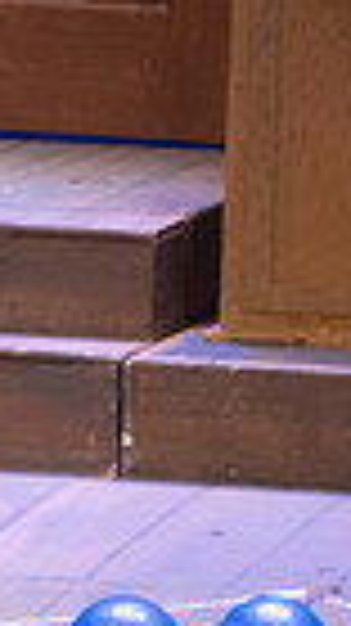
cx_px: -828
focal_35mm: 1183
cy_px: 99
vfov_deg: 1.8
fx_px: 19610
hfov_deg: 1.0
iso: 3600
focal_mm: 270
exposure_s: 1/160
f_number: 6
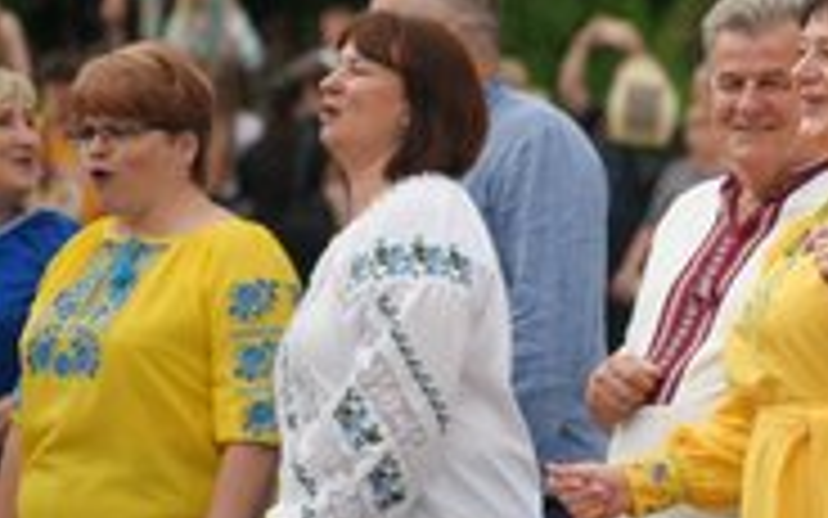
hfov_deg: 6.2
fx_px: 7650
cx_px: 896
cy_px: 304
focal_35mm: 339
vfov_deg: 3.9
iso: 400
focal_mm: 153
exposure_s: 1/160
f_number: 5
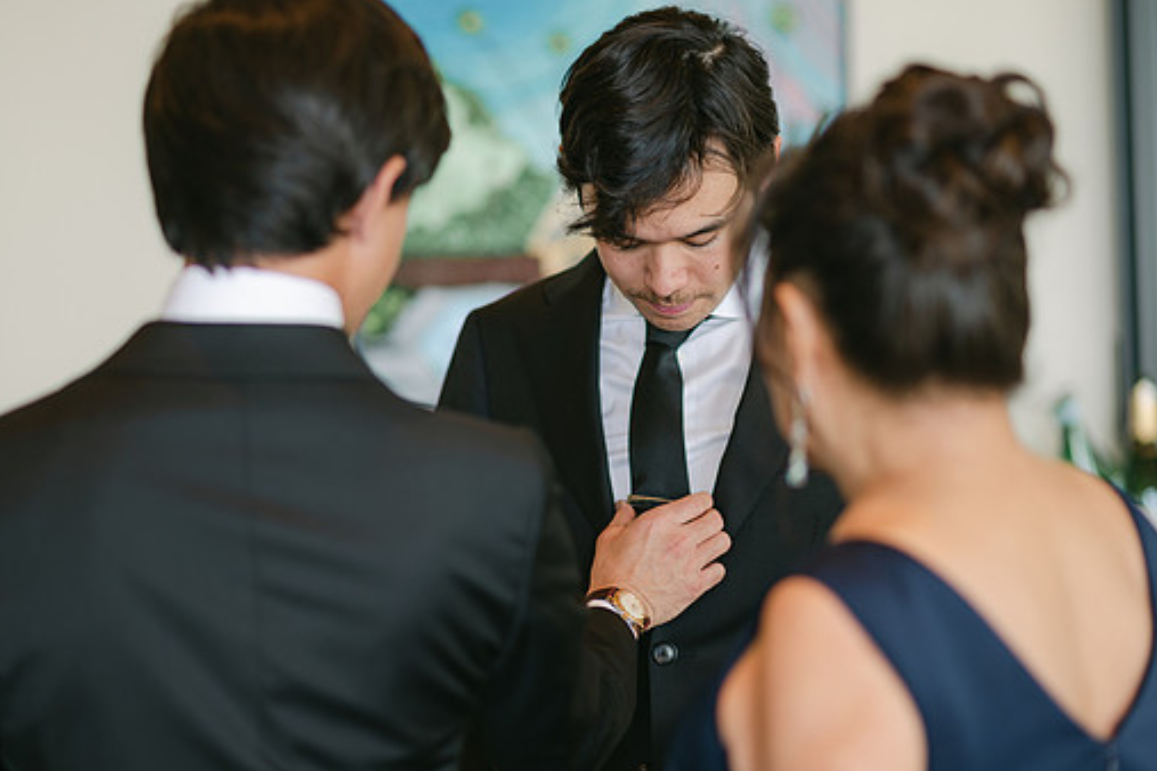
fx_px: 3182
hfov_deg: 20.6
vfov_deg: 13.8
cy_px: 389
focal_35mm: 99
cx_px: 567
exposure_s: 1/125
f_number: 2
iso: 160
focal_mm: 85
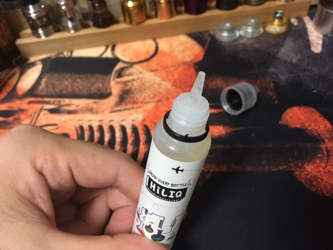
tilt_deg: -48.9
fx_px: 279
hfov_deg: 61.7
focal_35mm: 29
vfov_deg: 48.2
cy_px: 125
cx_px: 166
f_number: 2.2
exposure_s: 1/20
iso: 200
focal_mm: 4.15
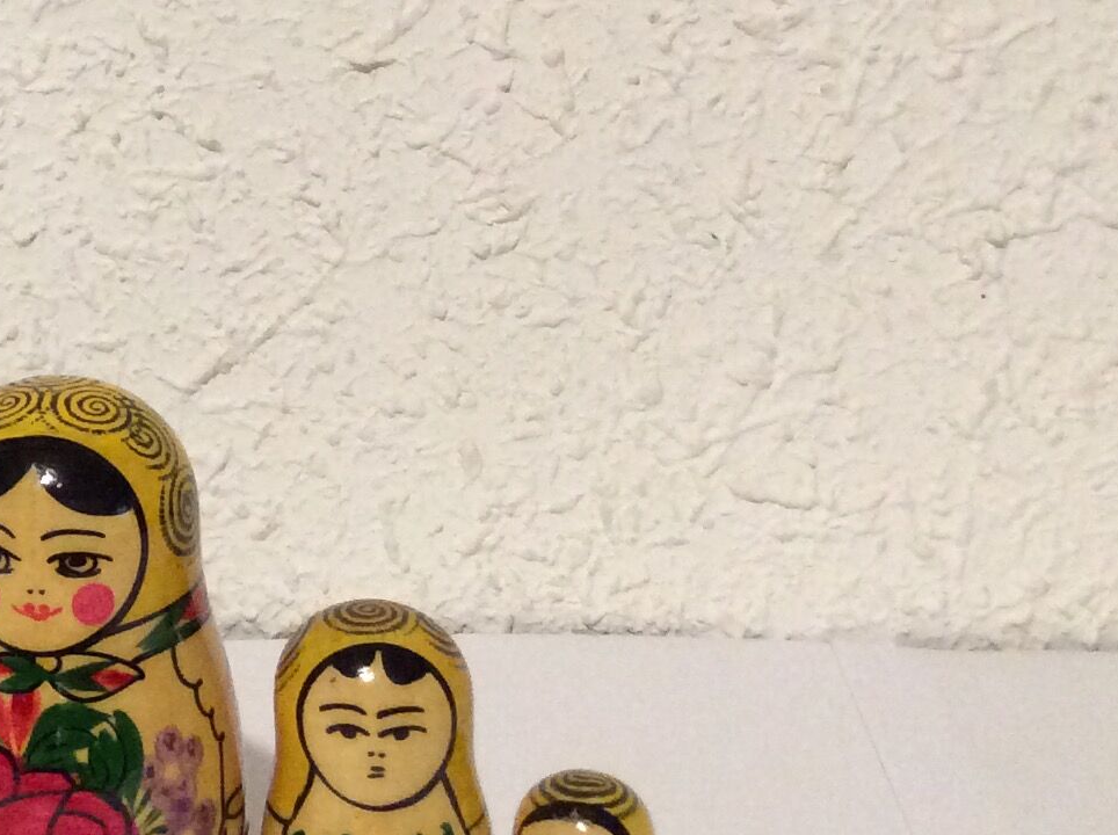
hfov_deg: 21.7
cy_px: 195
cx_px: -71
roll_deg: +4.2
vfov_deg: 17.0
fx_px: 2773
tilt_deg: -13.9
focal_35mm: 86
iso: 250
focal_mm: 3.3
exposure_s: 1/20
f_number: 2.4
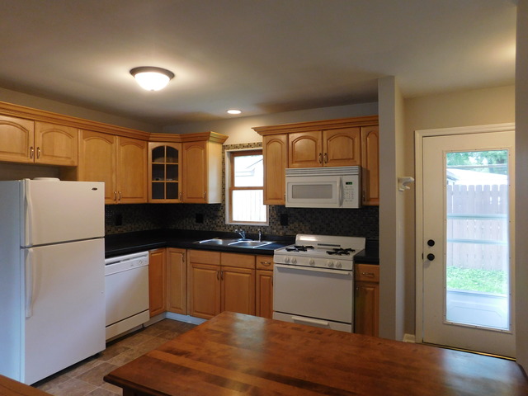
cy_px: 198
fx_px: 351
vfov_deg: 58.9
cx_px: 264
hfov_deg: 73.9
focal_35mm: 23
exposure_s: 1/30
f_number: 3
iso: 220
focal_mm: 4
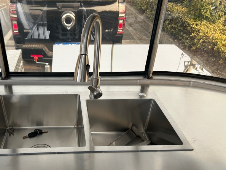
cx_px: 76
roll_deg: -0.4
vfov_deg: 40.3
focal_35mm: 35
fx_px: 229
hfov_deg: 51.7
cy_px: 110
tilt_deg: -33.2
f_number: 1.5
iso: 40
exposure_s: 1/293
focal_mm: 5.7
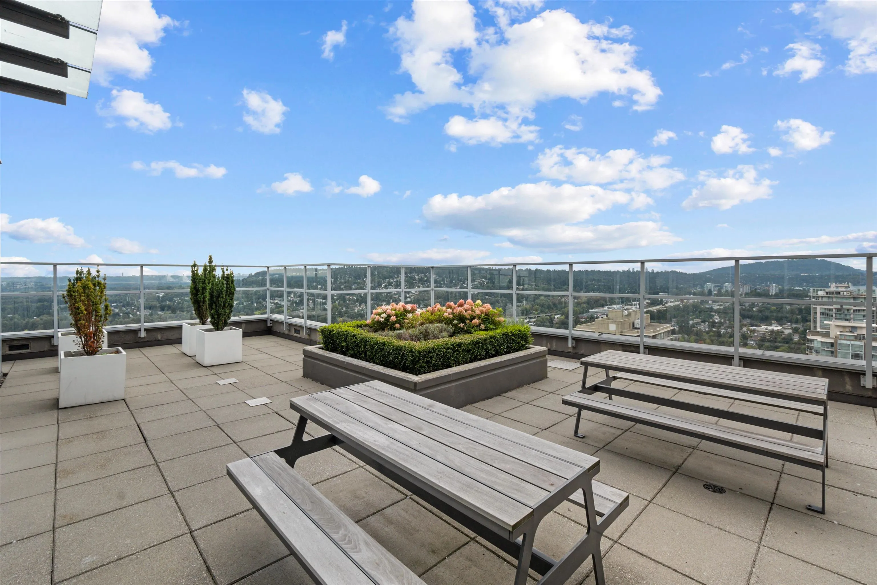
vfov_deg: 77.3
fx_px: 365
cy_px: 292
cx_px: 438
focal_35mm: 15
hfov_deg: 100.4
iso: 80
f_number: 11
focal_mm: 10
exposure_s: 1/80
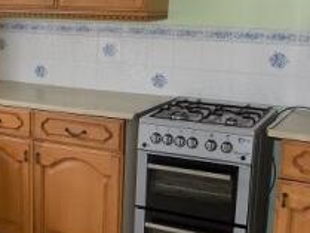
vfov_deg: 23.0
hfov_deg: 29.0
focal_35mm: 64
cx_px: 30
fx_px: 573
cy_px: 119
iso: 160
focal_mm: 4
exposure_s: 1/30
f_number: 3.1
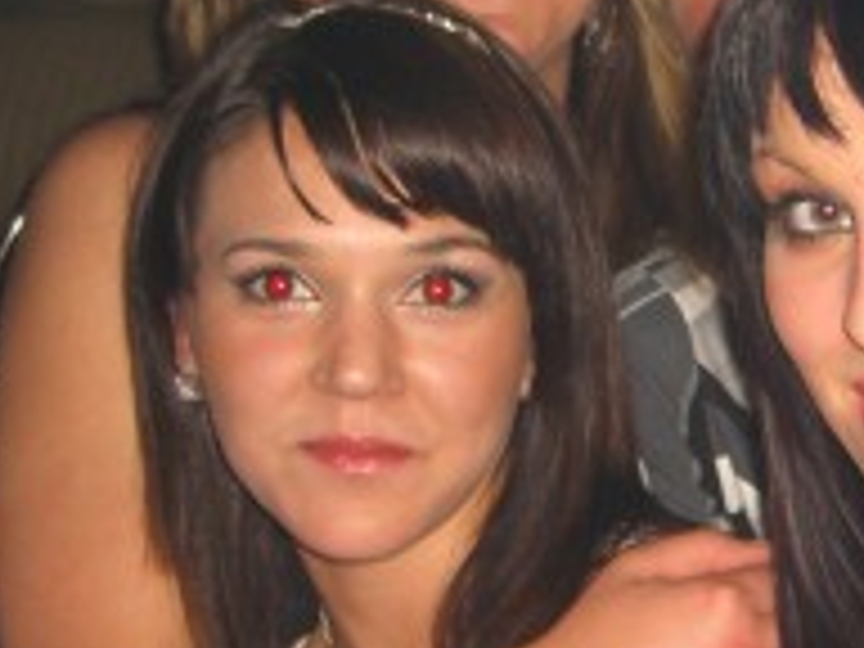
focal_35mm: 119
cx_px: 747
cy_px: 364
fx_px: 2970
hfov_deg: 16.4
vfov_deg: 12.4
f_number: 2.8
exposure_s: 1/60
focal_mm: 7.9
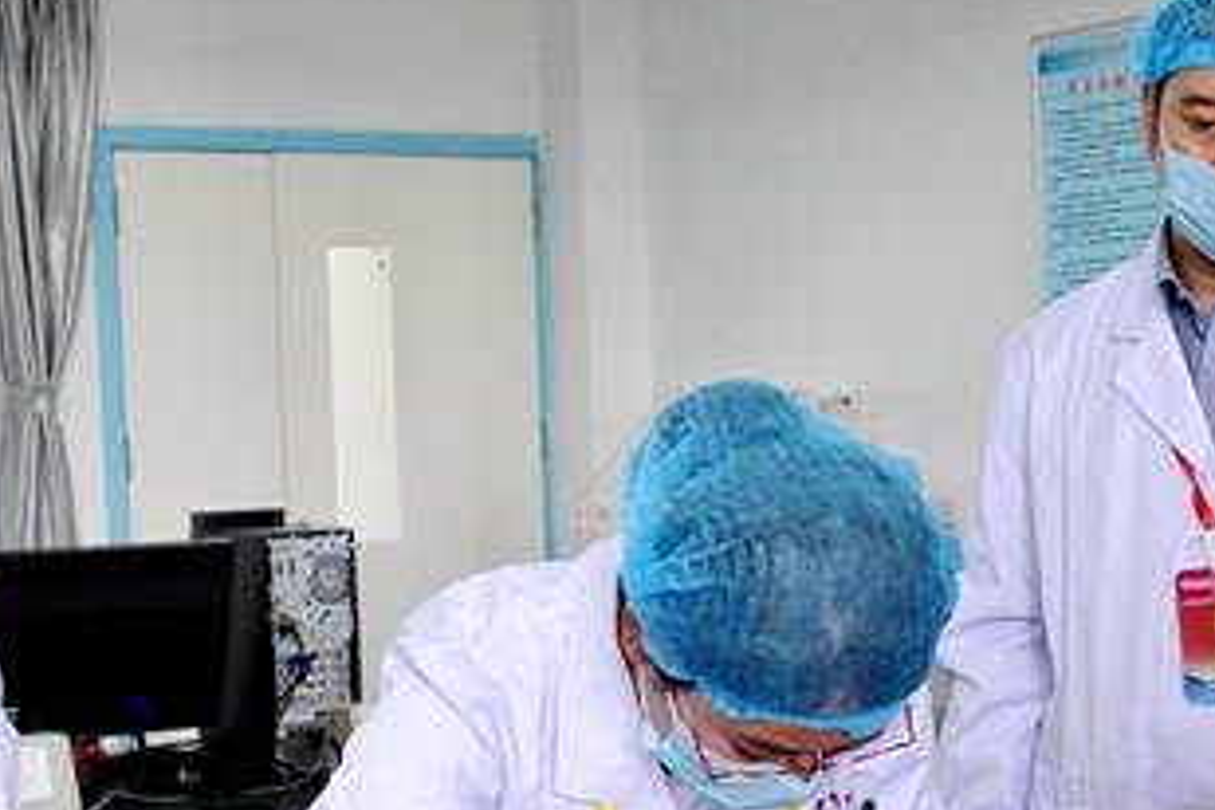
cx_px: 507
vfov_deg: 19.3
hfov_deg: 28.8
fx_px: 2362
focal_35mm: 70
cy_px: 602
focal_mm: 24
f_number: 11
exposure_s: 1/125
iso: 5000
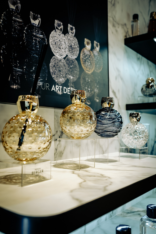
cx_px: 78
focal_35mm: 35
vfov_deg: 54.4
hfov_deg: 37.9
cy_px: 117
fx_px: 227
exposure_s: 1/125
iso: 200
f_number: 2.8
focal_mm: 23
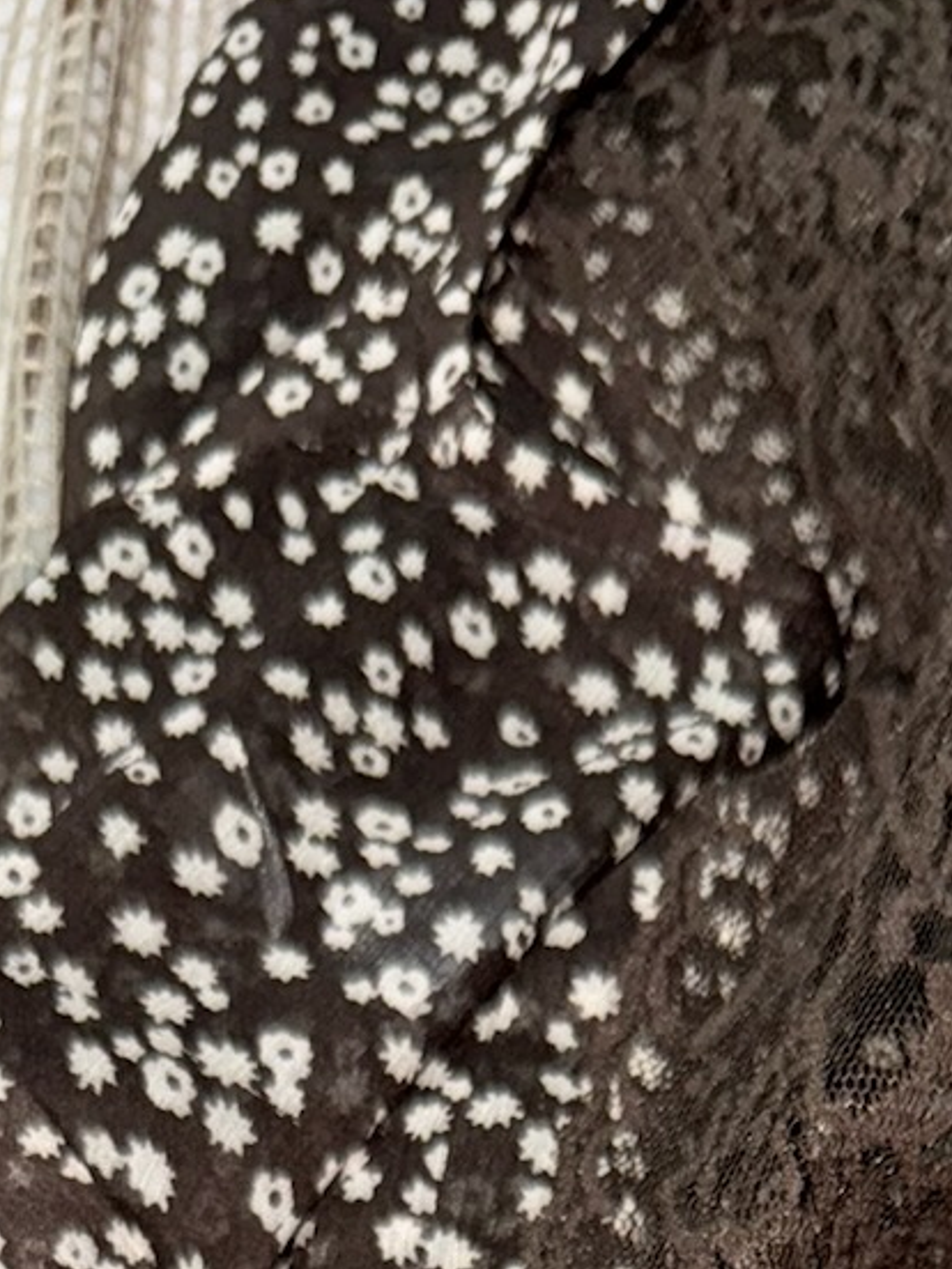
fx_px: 3264
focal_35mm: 89
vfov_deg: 18.0
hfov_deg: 16.5
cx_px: 750
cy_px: 2212
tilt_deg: -69.5
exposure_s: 1/42
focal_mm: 6.76
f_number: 1.78
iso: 80
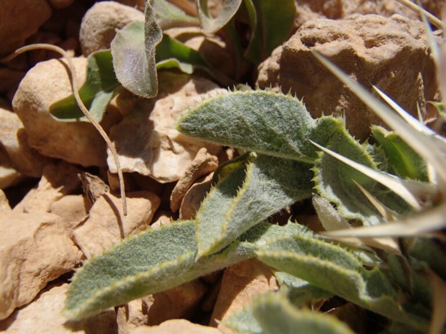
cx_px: 223
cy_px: 167
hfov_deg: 50.1
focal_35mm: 37
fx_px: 477
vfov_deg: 38.7
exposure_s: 1/1250
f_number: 4.7
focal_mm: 6.64
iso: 100
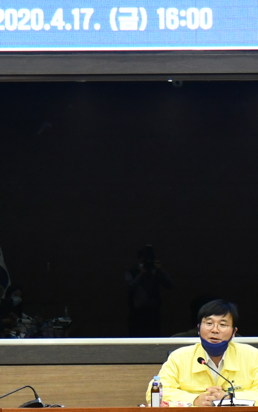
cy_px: 422
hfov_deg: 5.1
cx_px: 220
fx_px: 2903
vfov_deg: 8.1
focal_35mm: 258
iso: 1400
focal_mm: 58
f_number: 4
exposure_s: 1/250
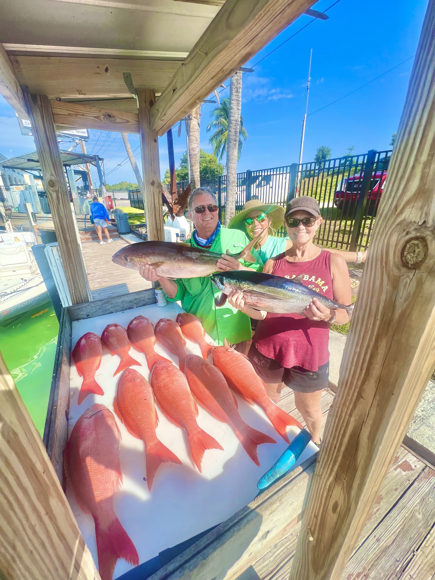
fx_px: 218
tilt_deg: -21.5
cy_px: 290
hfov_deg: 89.9
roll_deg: +1.3
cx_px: 218
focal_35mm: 13
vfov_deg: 106.2
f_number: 1.8
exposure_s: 1/1033
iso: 32
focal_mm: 1.57
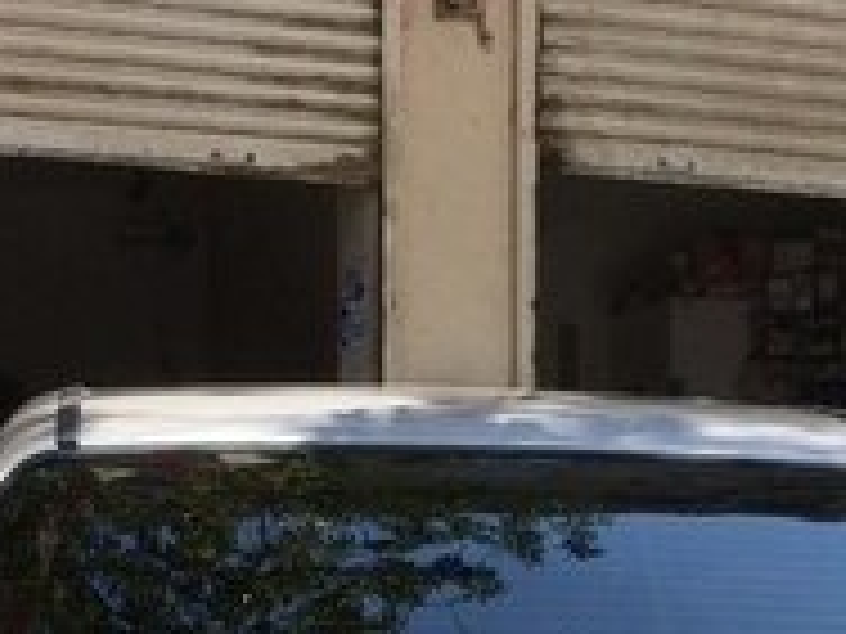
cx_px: 495
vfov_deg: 13.3
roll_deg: +0.5
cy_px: 1077
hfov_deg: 19.2
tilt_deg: -11.5
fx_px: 2493
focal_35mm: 102
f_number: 2.2
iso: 32
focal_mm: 4.15
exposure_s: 1/733
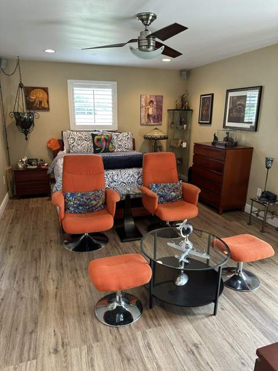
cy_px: 186
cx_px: 139
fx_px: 257
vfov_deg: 71.6
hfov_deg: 56.8
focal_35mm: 24
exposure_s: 1/60
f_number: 1.78
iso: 250
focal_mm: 6.86
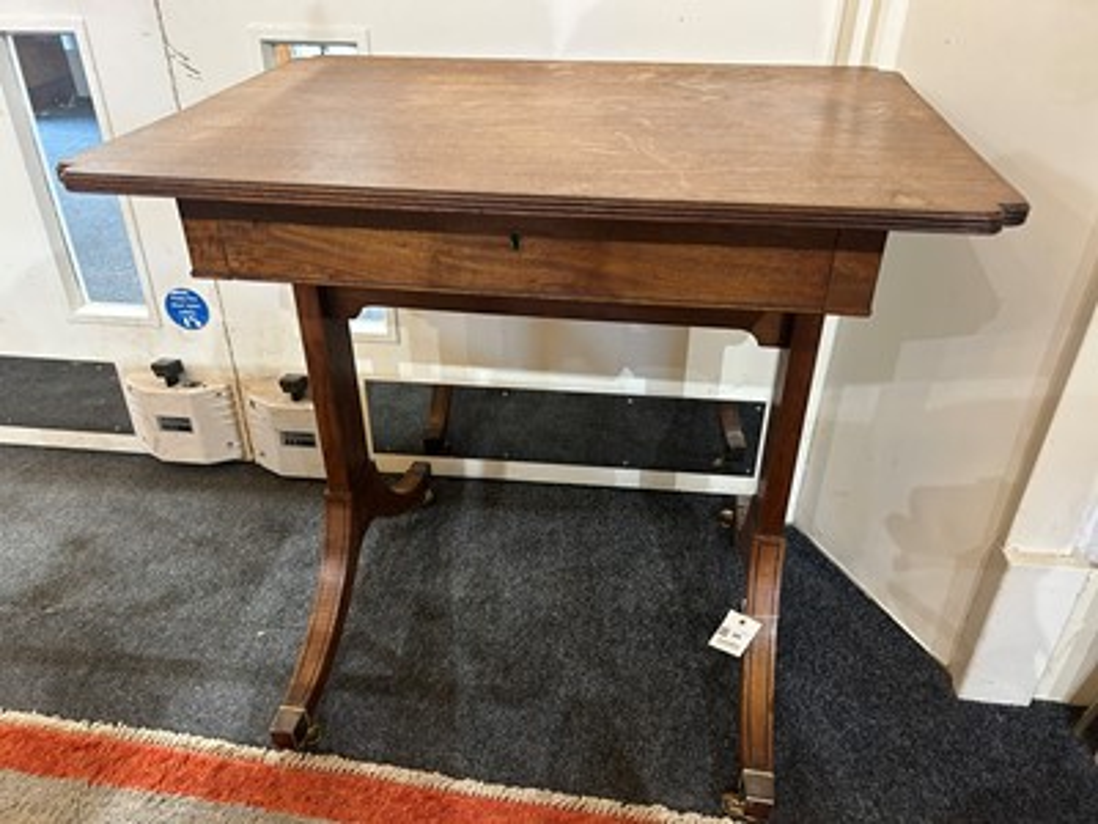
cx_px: 549
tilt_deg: -30.9
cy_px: 412
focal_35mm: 26
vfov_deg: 53.1
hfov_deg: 67.3
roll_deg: -0.3
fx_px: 825
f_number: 1.5
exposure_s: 1/50
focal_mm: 5.7
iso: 250
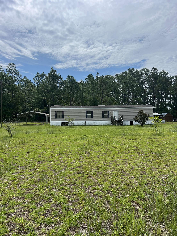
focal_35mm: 26
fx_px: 177
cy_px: 118
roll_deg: +1.4
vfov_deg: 67.3
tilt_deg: +1.0
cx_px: 88
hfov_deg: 53.1
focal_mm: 5.7
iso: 50
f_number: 1.5
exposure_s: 1/9434
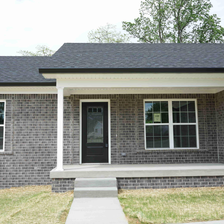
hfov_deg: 46.0
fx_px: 264
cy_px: 112
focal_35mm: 36
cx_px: 102
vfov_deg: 46.0
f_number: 7.1
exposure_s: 1/160
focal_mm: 28
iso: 100
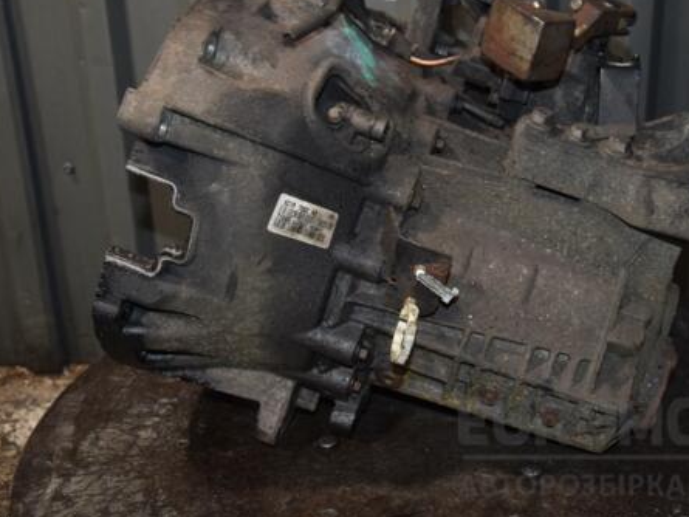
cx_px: 429
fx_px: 969
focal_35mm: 49
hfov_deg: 38.9
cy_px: 215
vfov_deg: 29.8
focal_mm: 25
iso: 800
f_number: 5
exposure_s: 1/60
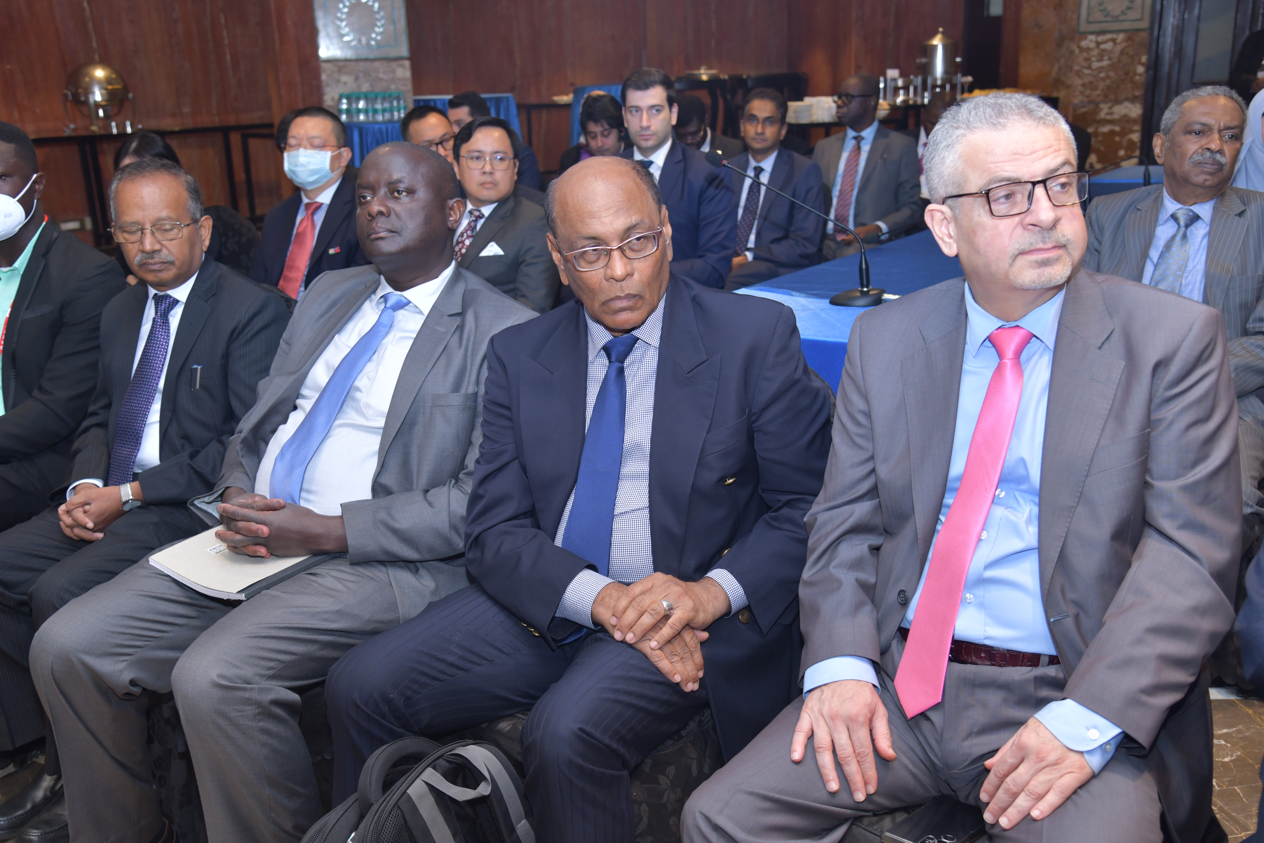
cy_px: 422
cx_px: 632
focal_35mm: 38
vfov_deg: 35.1
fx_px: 1334
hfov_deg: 50.7
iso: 640
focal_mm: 38
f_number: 5
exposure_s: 1/125
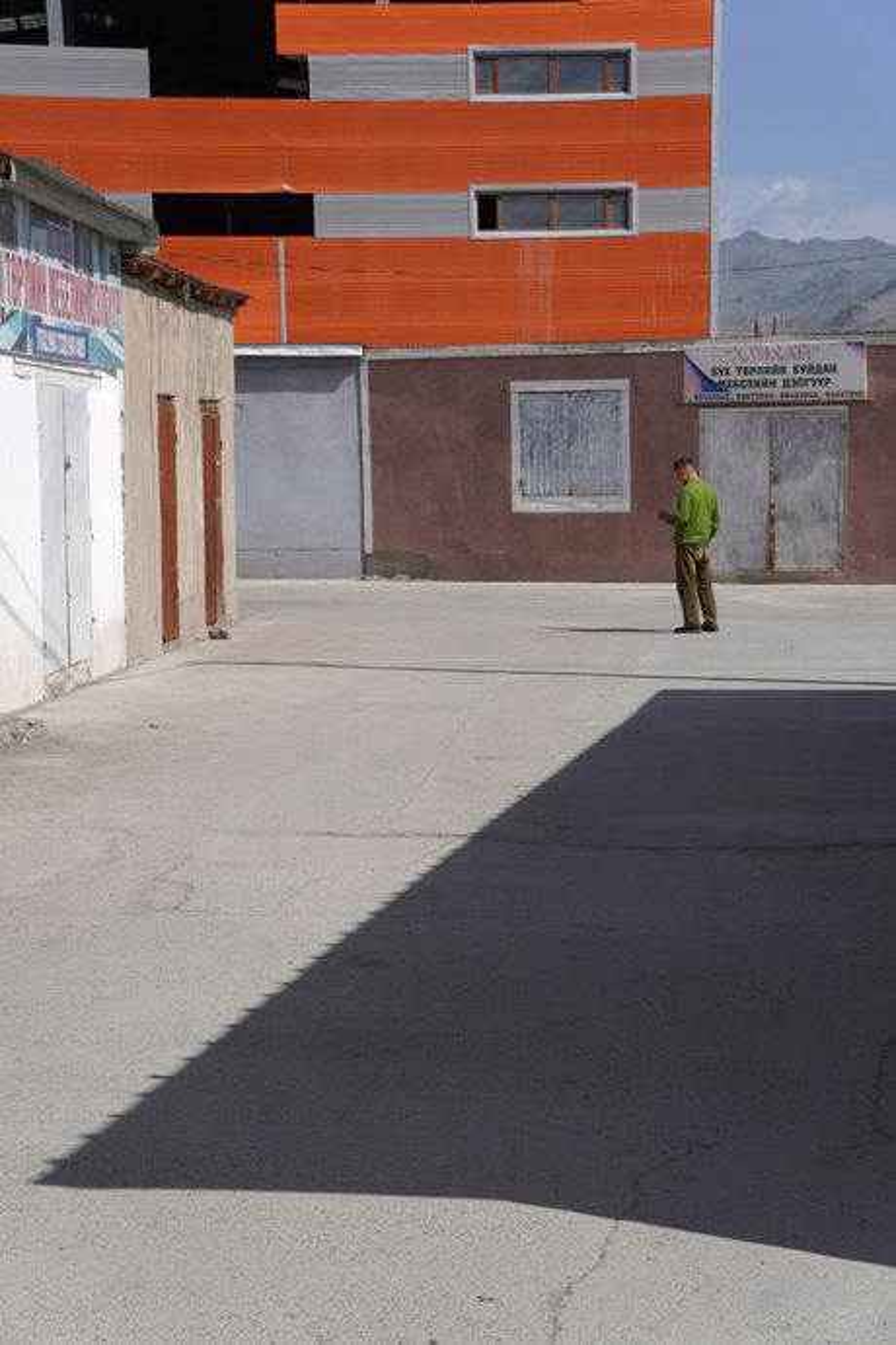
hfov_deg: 16.3
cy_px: 672
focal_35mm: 84
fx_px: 3136
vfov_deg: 24.2
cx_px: 448
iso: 100
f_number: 10
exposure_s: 1/320
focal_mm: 56
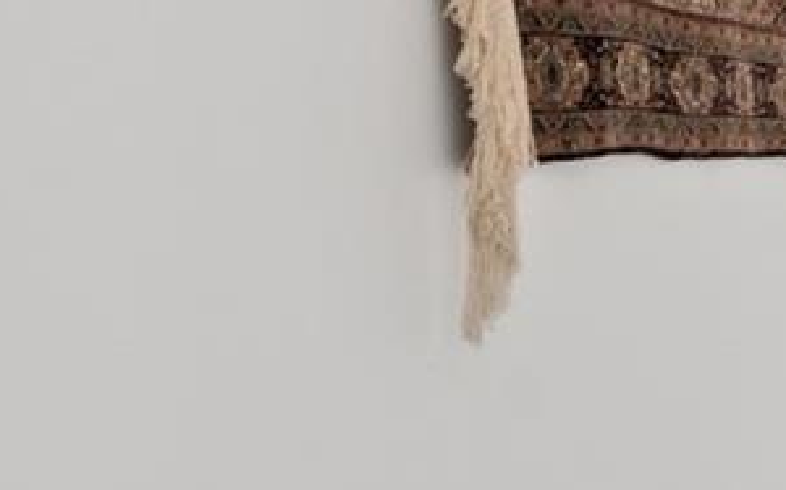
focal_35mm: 87
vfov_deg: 15.0
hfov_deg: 19.9
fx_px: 1862
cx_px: 1244
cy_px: 202
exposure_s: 1/3.33
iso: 200
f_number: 8
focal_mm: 16
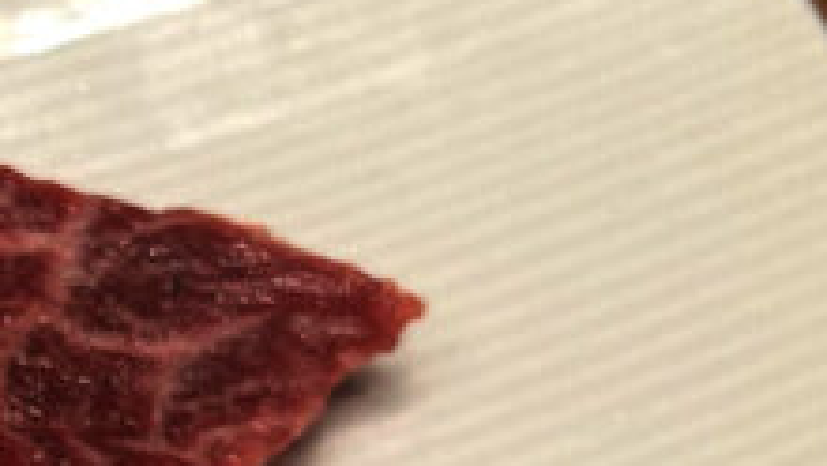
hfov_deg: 14.6
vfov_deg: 9.1
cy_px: 485
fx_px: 2896
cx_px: -571
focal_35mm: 132
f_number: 1.5
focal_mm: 5.7
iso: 80
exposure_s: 1/60
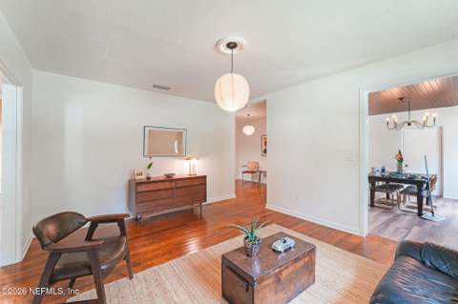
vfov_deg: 81.1
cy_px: 152
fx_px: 178
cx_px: 229
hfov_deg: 104.3
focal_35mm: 14
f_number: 11
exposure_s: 1/3.33
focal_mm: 14
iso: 400
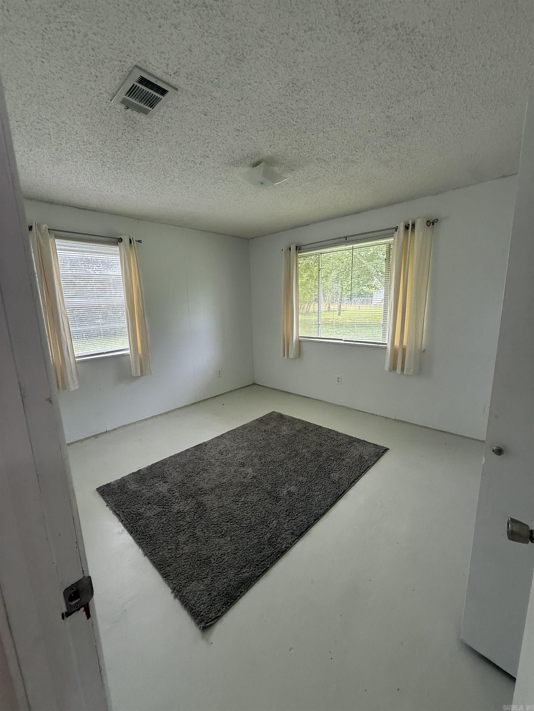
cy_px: 356
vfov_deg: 102.1
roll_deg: +0.9
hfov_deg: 85.7
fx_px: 288
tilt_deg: -10.9
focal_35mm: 14
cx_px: 267
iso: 160
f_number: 2.2
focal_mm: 2.22
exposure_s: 1/99
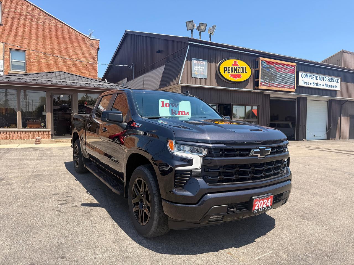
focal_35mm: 24
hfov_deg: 71.6
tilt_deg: -1.8
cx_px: 177
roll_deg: -0.1
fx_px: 245
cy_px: 132
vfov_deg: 56.8
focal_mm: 6.76
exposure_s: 1/2445
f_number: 1.78
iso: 80
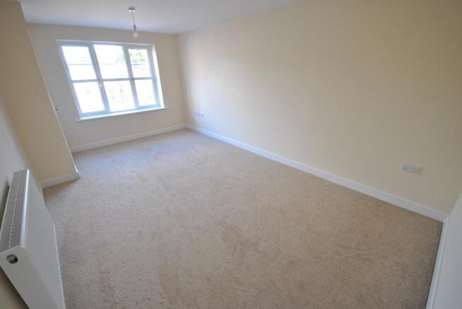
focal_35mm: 15
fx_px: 193
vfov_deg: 77.5
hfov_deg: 100.3
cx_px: 231
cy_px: 154
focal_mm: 10
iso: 250
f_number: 4
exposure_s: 1/30
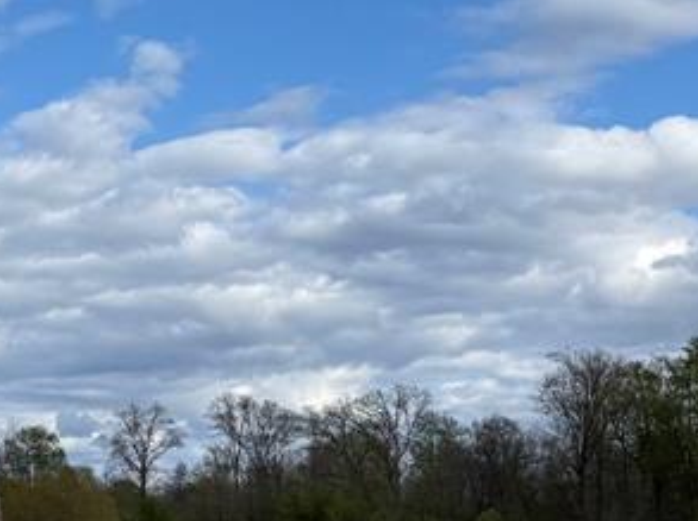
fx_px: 1692
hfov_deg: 19.1
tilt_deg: +3.5
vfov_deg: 17.3
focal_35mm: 84
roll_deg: -1.0
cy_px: 454
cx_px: -472
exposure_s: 1/4975
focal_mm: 6.76
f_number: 1.78
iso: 80
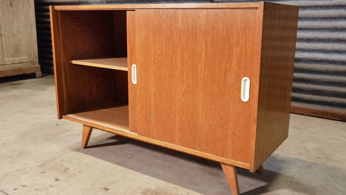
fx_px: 321
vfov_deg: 33.7
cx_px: 173
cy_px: 96
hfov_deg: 56.6
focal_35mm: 35
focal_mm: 6.71
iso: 500
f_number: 1.9
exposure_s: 1/33.3
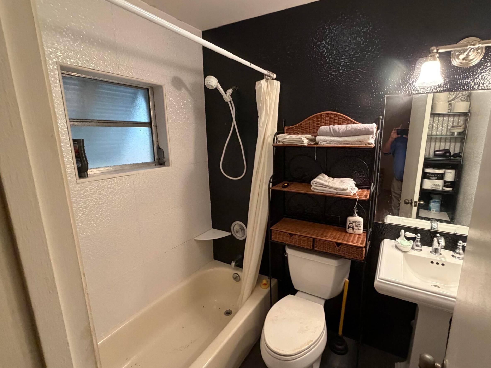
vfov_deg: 74.7
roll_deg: +0.3
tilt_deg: -10.9
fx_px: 241
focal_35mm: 17
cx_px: 275
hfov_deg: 90.6
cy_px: 183
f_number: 2.2
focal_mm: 2.22
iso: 500
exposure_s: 1/60
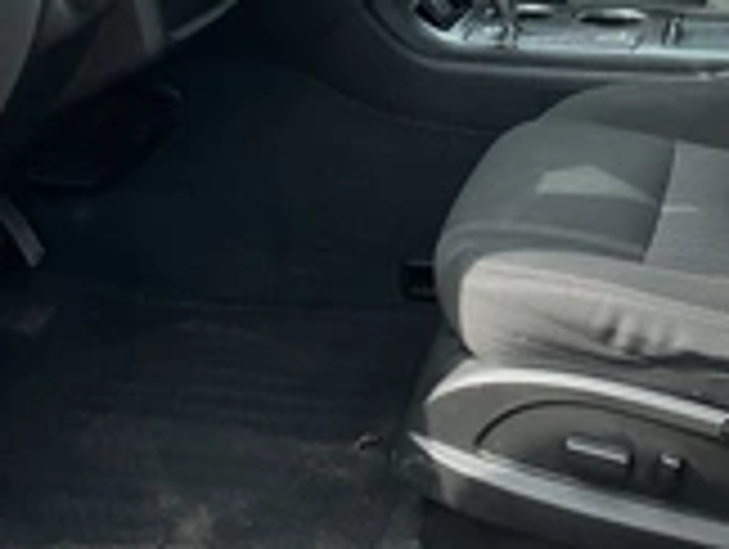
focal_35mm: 69
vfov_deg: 20.9
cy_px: 45
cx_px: 495
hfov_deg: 27.9
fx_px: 1455
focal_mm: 3
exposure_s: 1/457
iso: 25
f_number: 1.8
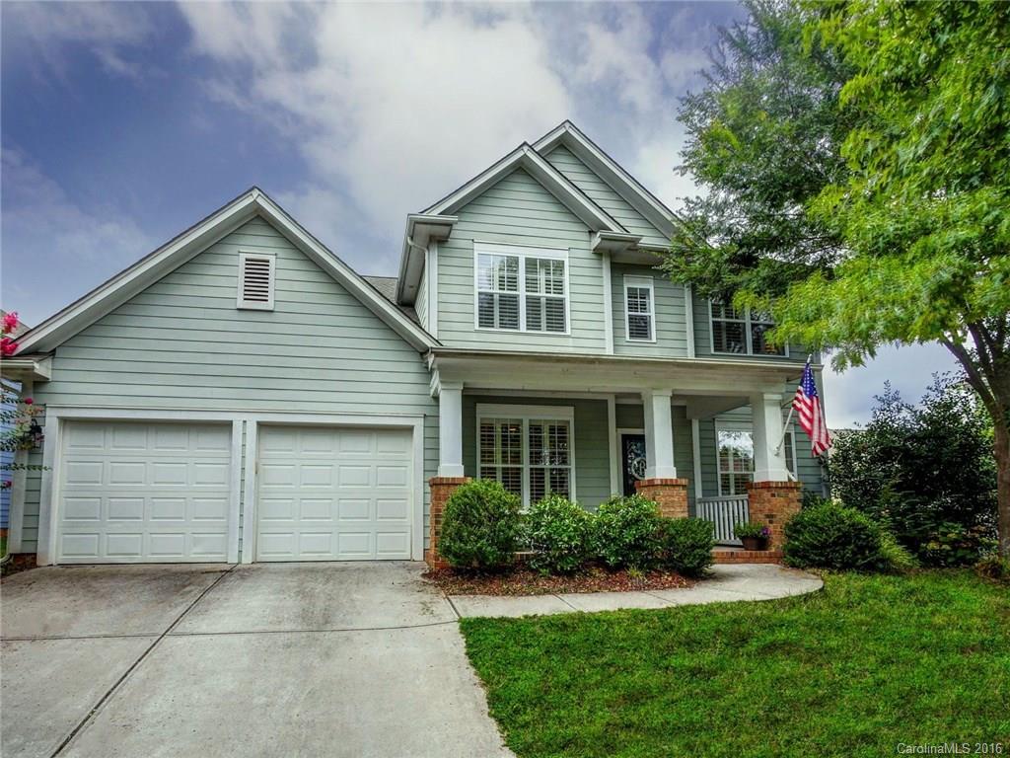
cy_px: 379
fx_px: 525
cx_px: 505
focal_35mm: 18
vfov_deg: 71.6
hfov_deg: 87.8
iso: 400
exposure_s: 1/160
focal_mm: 9
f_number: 6.3
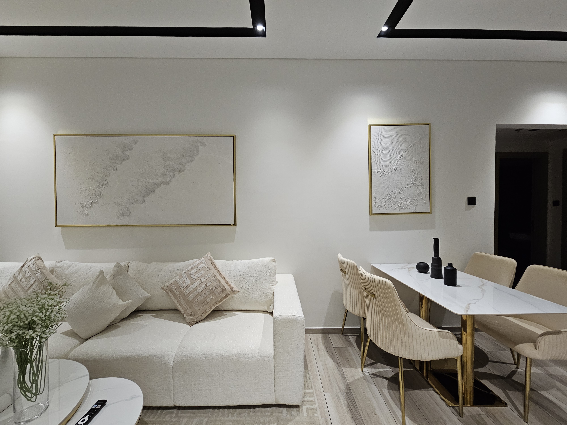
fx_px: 213
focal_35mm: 13
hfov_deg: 106.2
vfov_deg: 89.9
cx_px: 284
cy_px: 212
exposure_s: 1/100
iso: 250
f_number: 2.2
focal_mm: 2.2
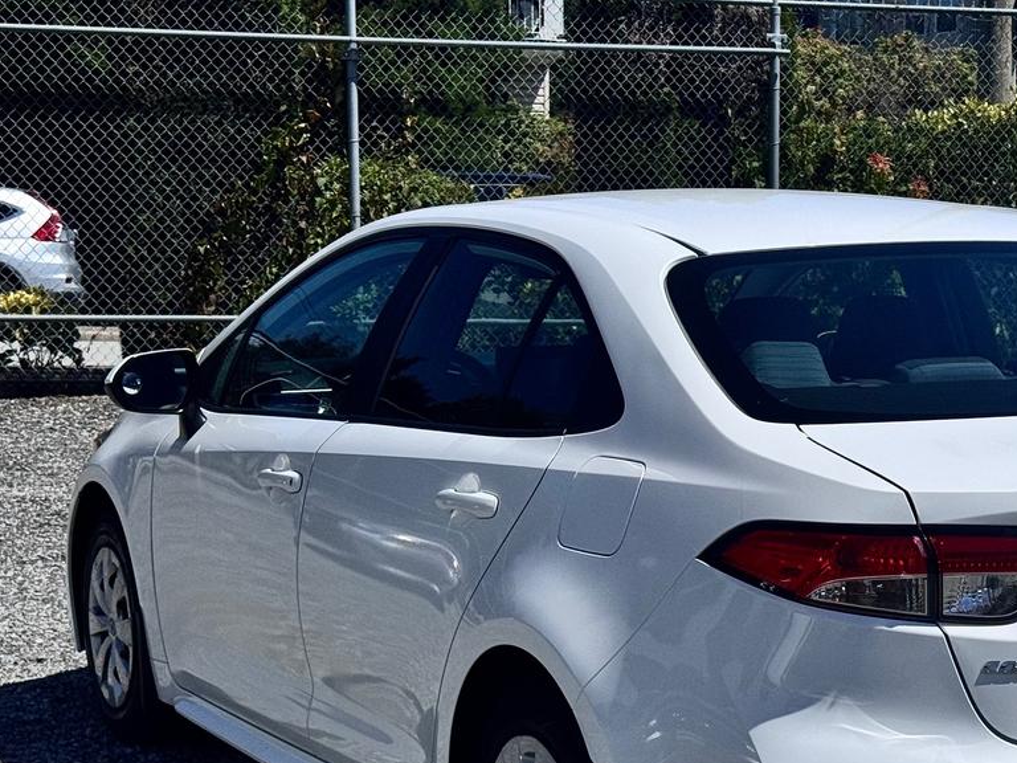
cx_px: 821
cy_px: 571
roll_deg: -0.6
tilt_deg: -4.5
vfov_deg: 18.3
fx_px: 2350
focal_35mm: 80
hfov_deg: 24.0
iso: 50
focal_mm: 6.76
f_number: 1.78
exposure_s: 1/15385
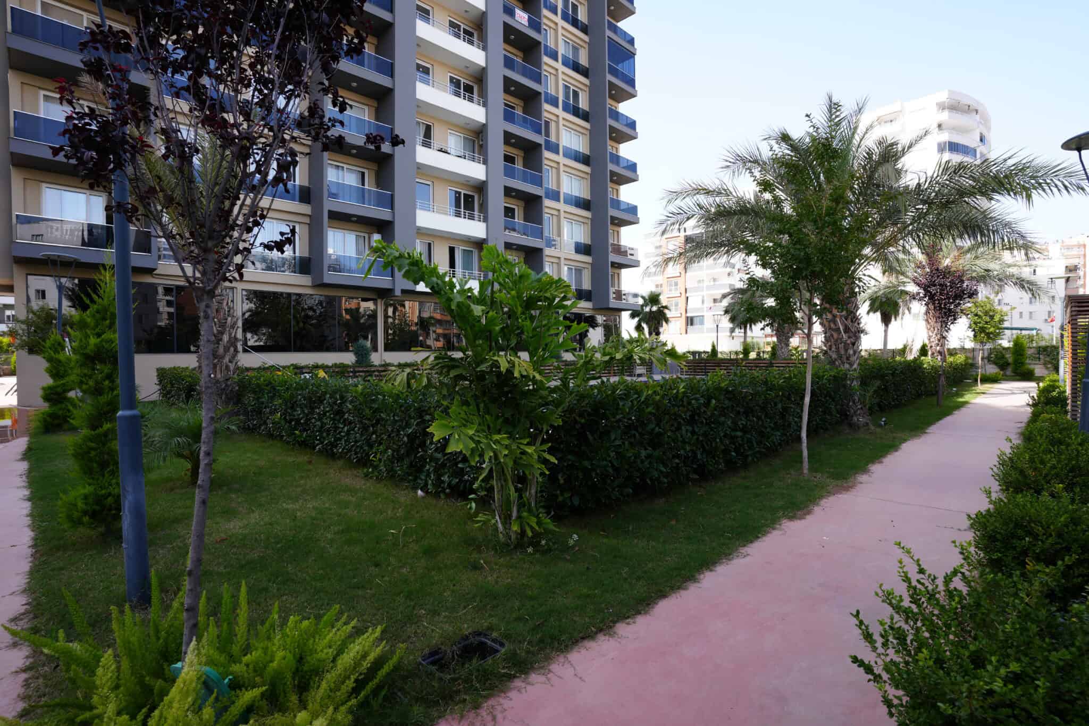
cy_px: 363
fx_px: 514
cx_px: 544
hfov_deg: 93.3
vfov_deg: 70.4
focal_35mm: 17
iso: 100
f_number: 6.3
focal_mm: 17
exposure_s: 1/100
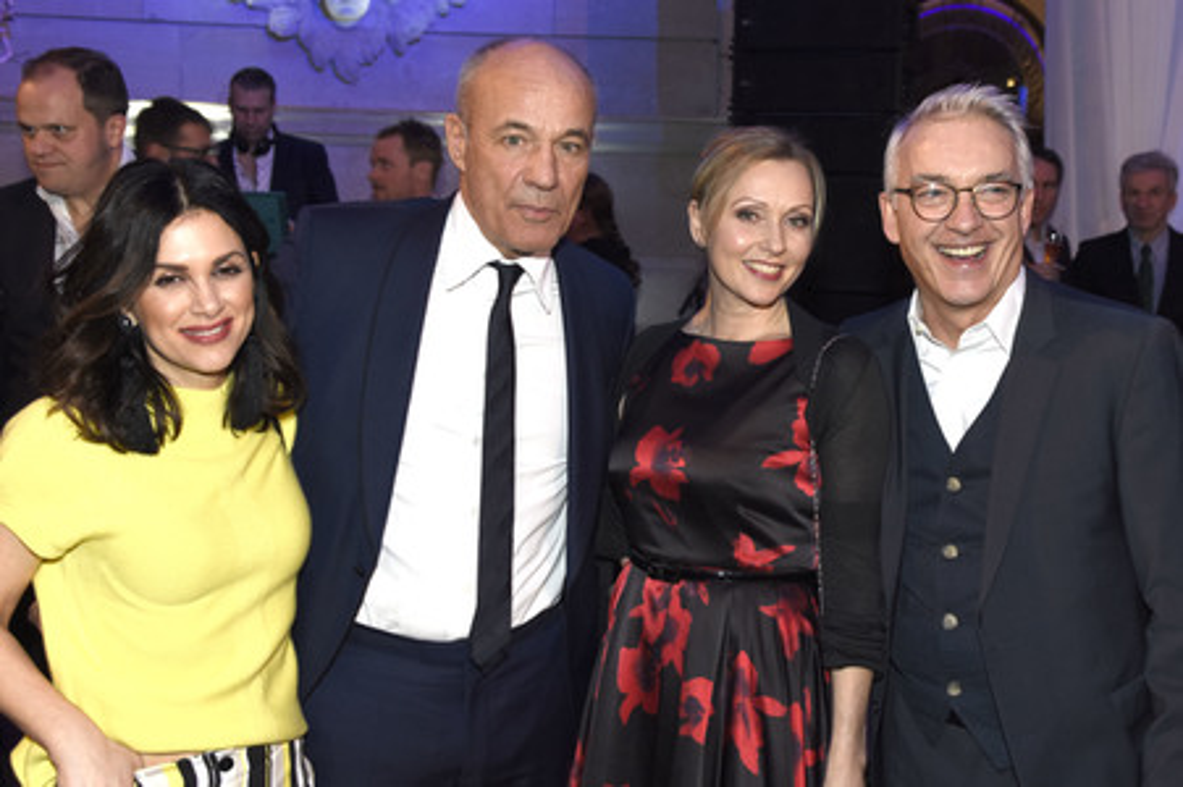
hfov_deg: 53.2
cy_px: 394
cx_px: 592
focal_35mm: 36
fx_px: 1182
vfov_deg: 36.8
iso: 640
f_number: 5
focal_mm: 24
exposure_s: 1/50
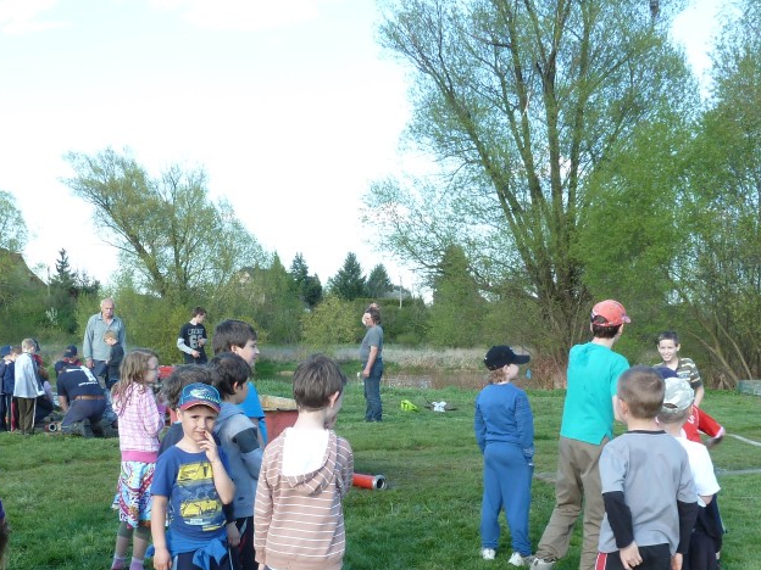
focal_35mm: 41
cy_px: 460
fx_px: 901
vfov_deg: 34.0
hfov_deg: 45.7
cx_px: 356
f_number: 3.5
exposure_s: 1/125
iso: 80
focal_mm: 4.1
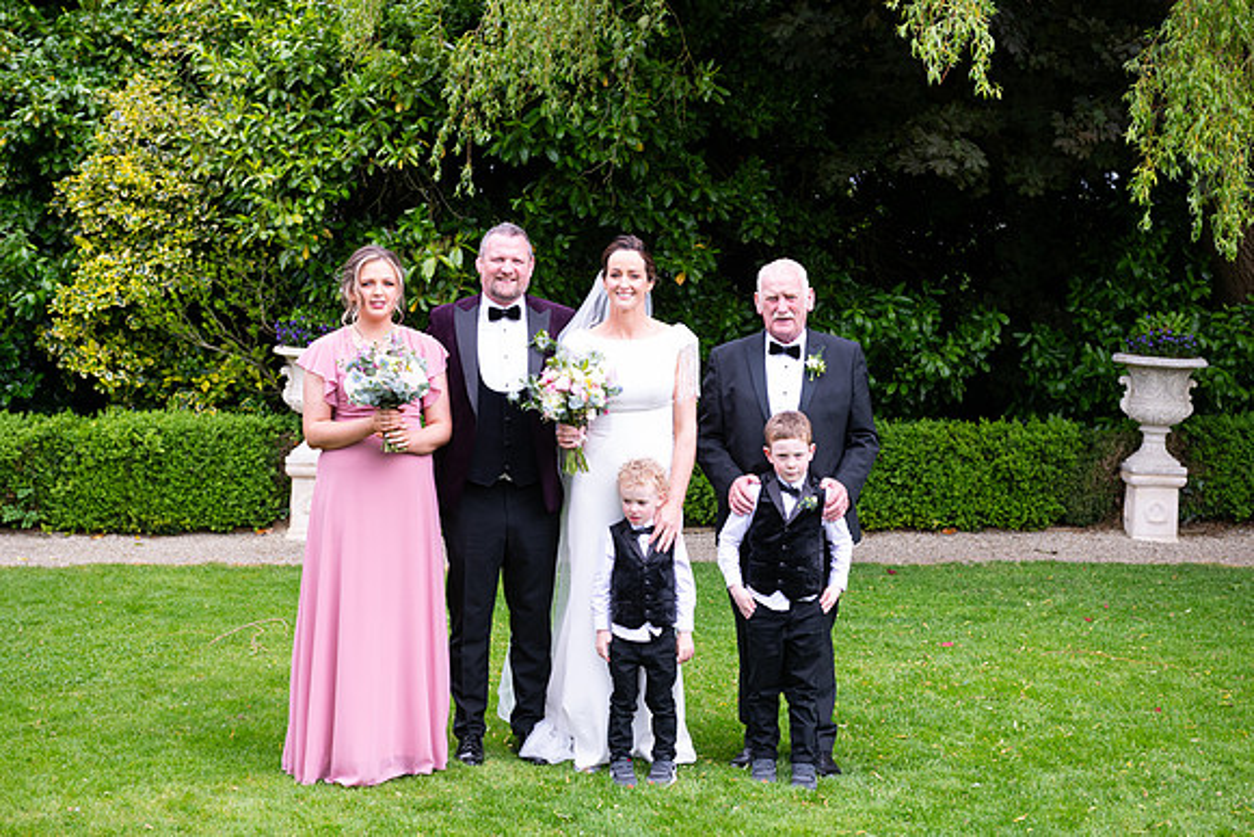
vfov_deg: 23.4
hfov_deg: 34.5
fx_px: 2021
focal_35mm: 58
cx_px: 627
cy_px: 418
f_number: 5
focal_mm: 58
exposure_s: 1/200
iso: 200
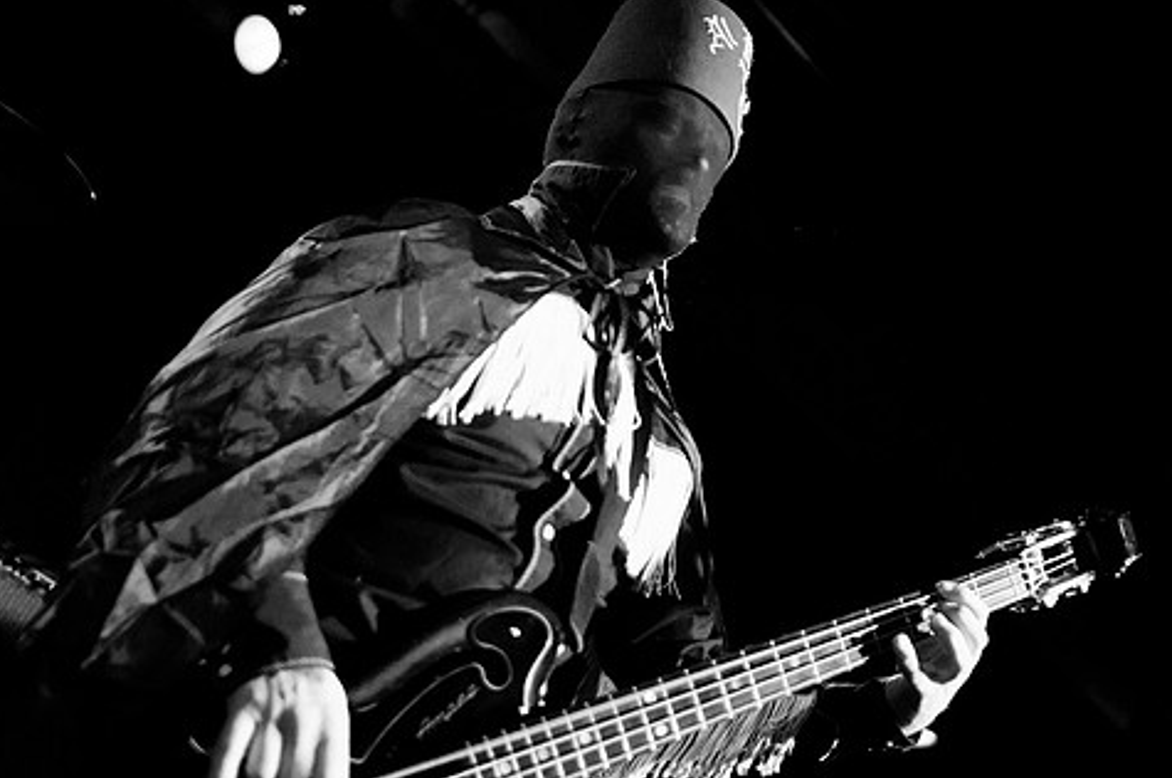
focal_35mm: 55
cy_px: 384
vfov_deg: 24.5
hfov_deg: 36.2
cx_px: 681
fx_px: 1788
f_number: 1.8
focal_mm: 30
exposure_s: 1/80
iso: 1000
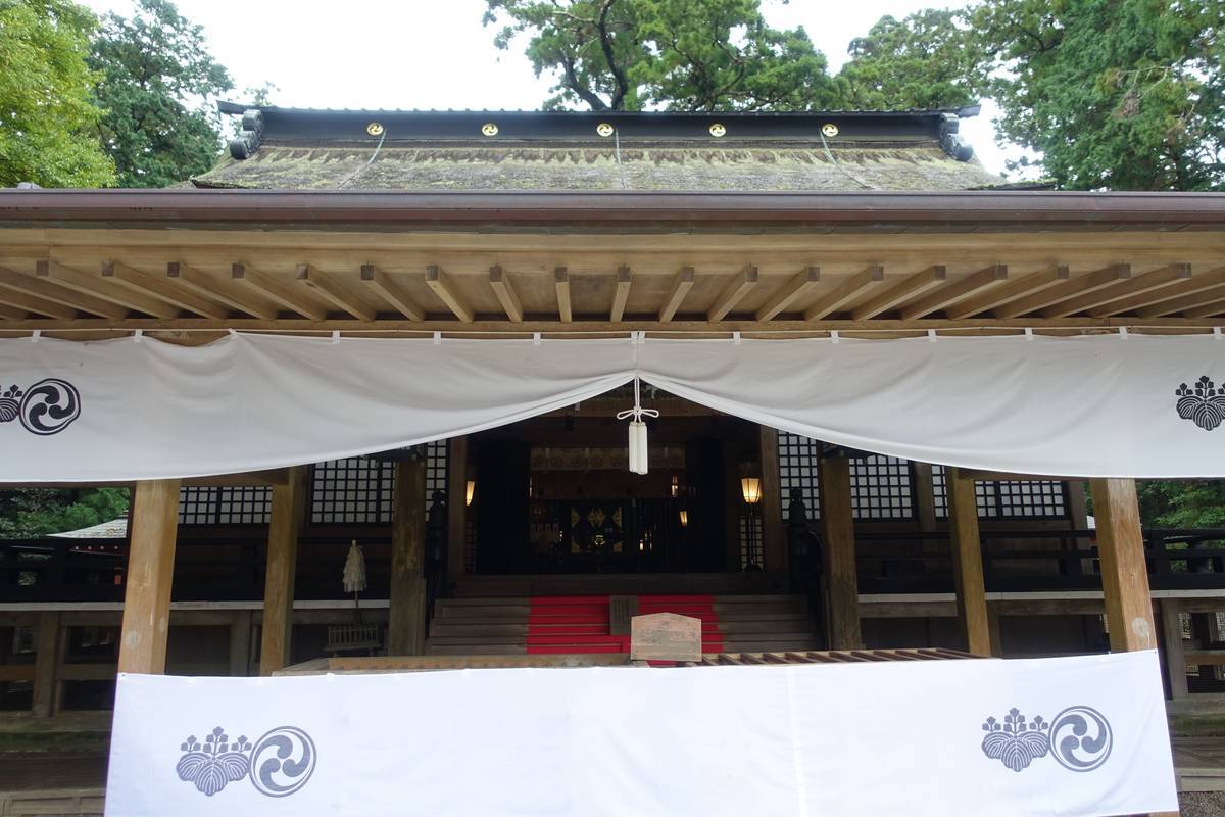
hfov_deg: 73.7
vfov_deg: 53.1
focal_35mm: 24
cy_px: 408
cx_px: 612
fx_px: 817
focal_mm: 8.8
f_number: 1.8
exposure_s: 1/500
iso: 125
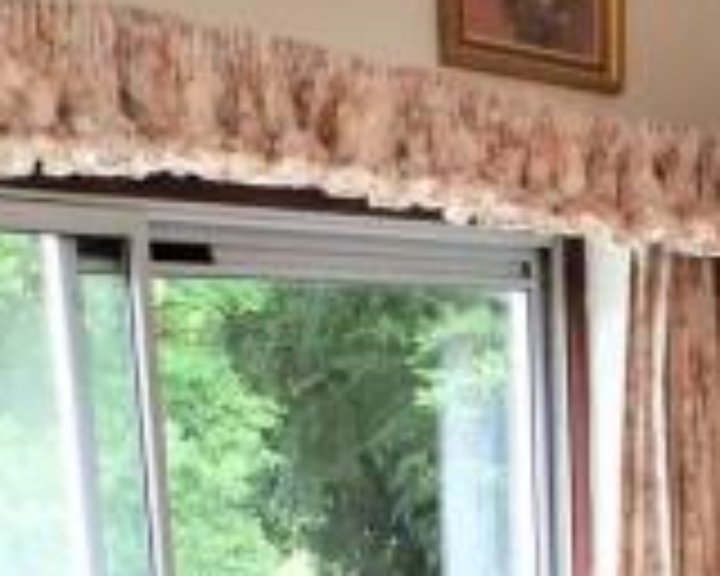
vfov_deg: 18.0
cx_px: 776
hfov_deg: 23.1
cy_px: 812
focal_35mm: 78
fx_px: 1662
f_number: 3.4
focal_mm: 4
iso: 250
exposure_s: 1/30
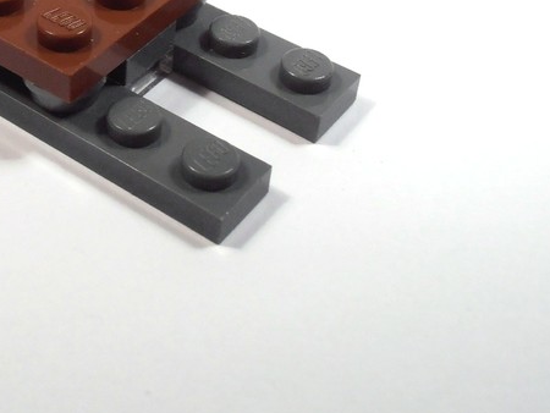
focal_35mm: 74
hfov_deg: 25.6
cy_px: 40
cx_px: 71
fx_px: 1176
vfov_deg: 19.5
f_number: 3.9
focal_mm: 6.61
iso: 80
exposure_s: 1/50
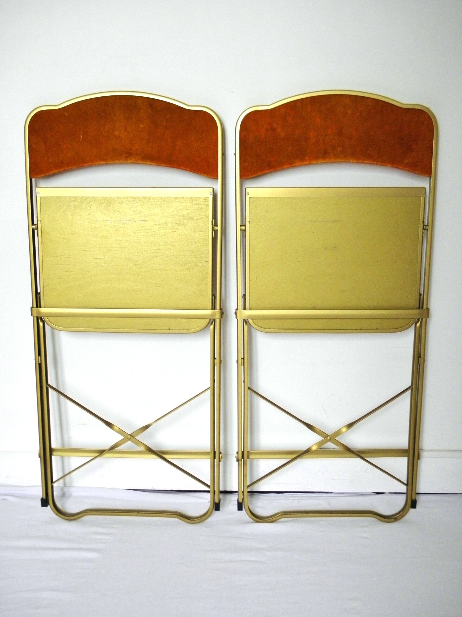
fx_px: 605
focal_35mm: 34
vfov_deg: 54.0
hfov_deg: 41.8
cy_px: 308
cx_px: 231
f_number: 3.7
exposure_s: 1/15
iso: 200
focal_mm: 6.2
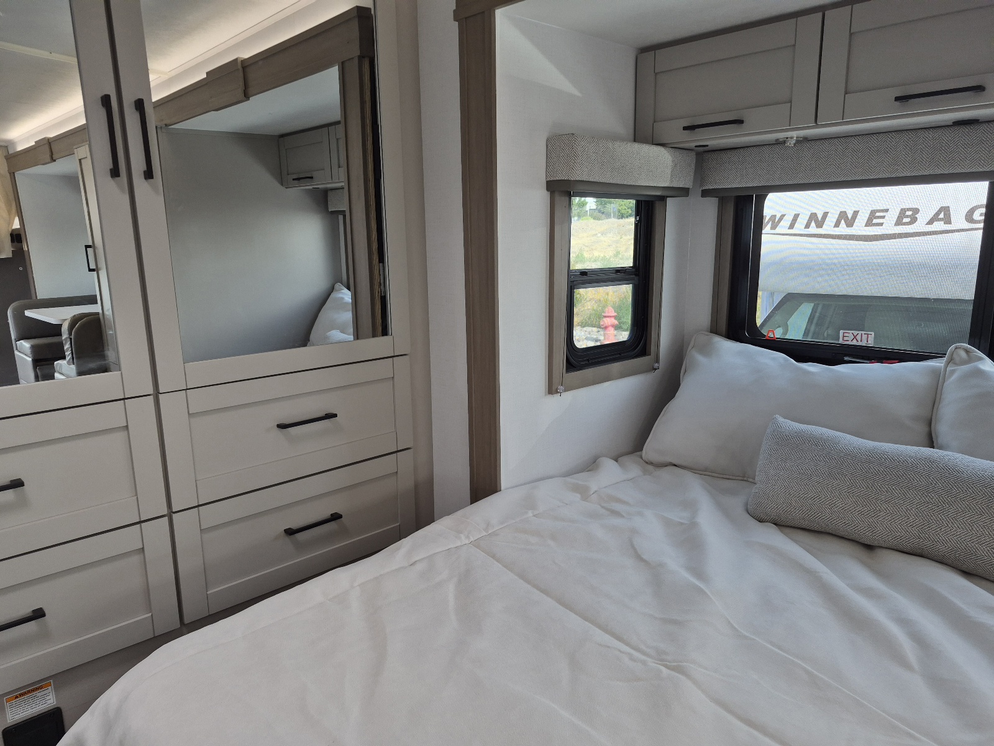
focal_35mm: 23
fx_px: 660
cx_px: 497
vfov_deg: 58.9
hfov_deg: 73.9
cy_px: 373
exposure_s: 1/182
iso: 80
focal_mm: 5.4
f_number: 1.8
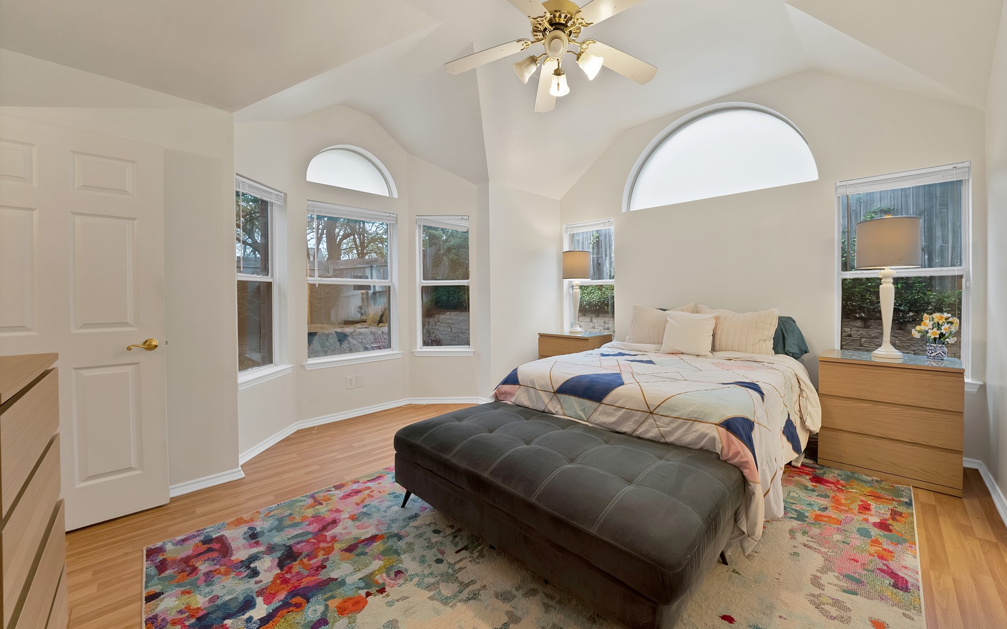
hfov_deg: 109.2
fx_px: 357
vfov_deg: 82.8
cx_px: 534
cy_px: 297
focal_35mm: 13
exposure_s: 1/5
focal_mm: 12
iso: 640
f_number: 9
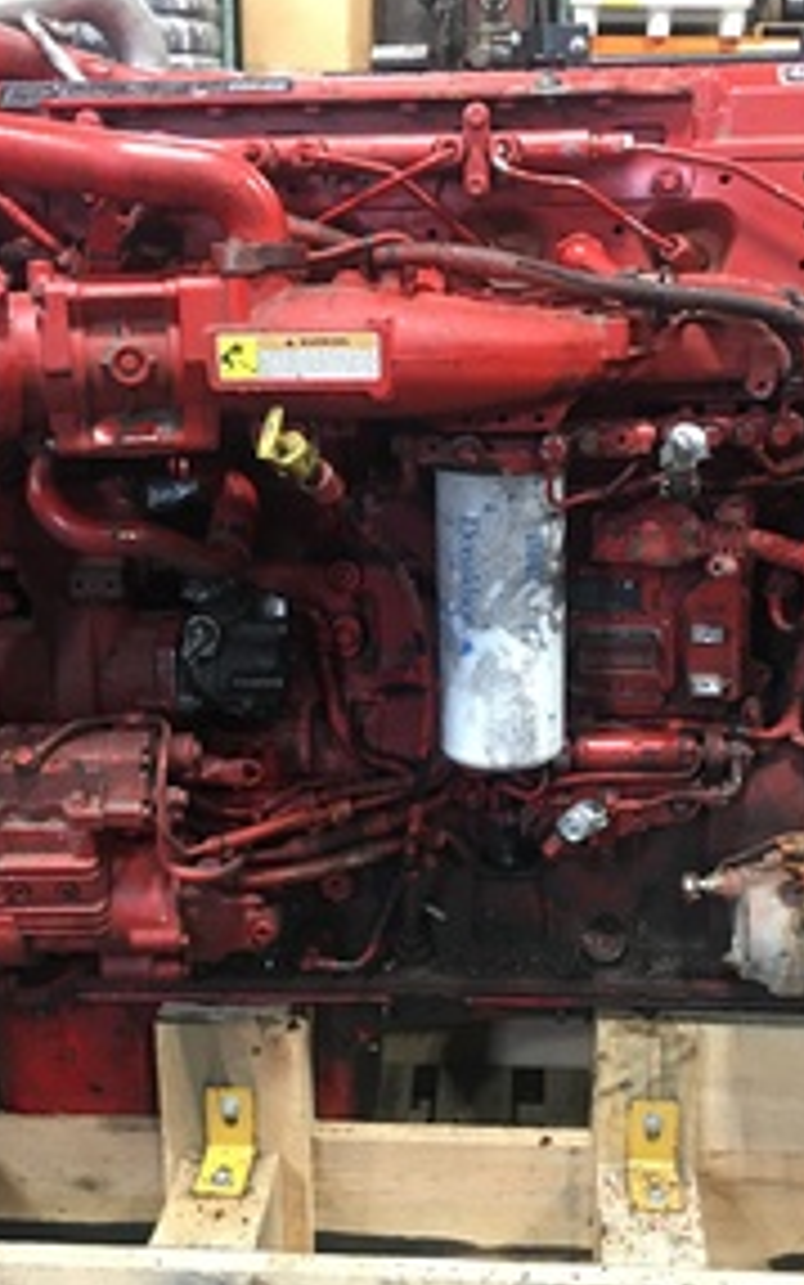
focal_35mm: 43
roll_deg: -0.5
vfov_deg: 46.2
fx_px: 1506
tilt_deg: -18.4
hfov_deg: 29.9
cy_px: 647
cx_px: 436
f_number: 2.2
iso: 100
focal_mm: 4.15
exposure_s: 1/8
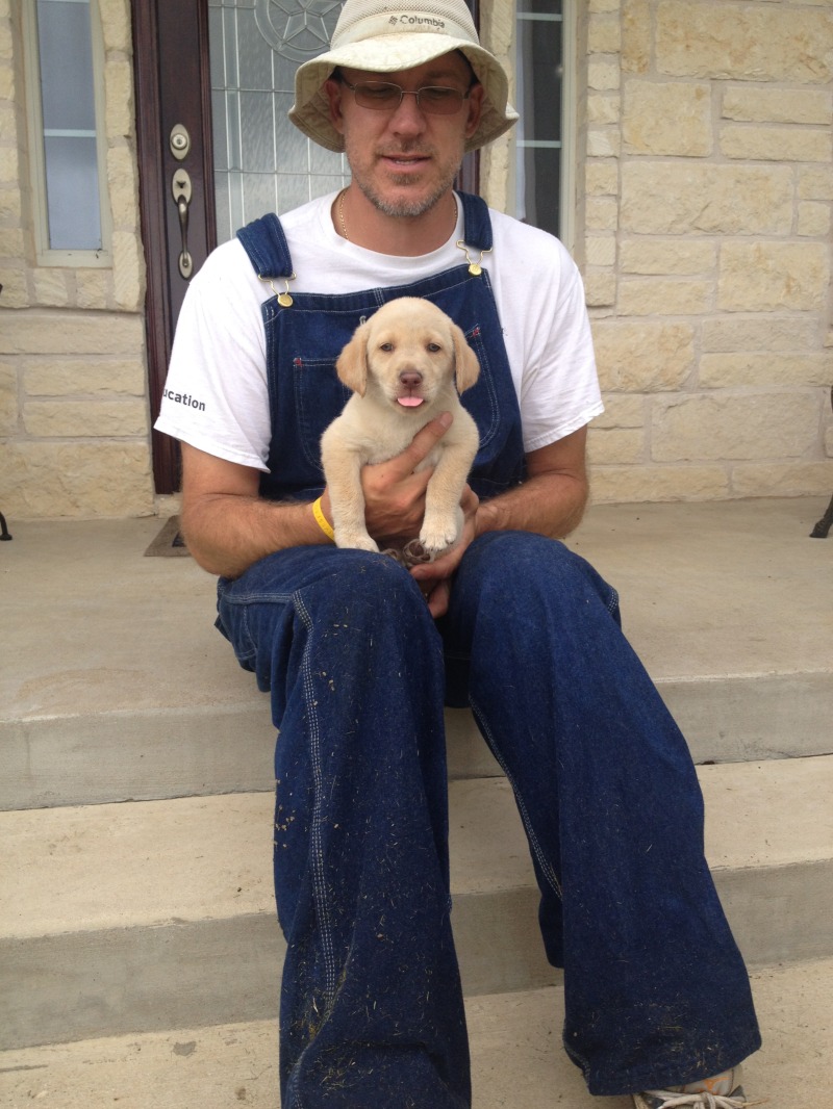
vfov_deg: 52.6
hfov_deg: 40.7
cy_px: 554
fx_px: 1123
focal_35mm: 35
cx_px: 416
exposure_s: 1/452
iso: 50
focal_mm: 4.28
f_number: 2.4
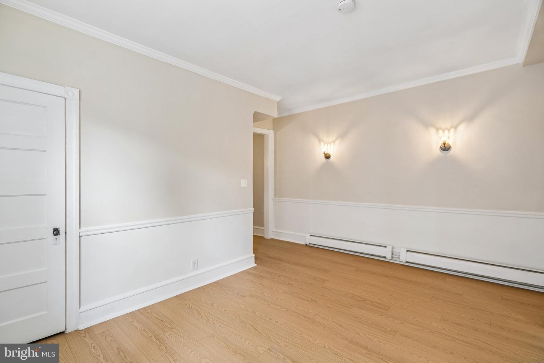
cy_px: 182
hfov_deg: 96.7
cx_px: 272
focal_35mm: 16
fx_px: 242
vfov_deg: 73.7
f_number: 4.5
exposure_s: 1/5
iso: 200
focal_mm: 16
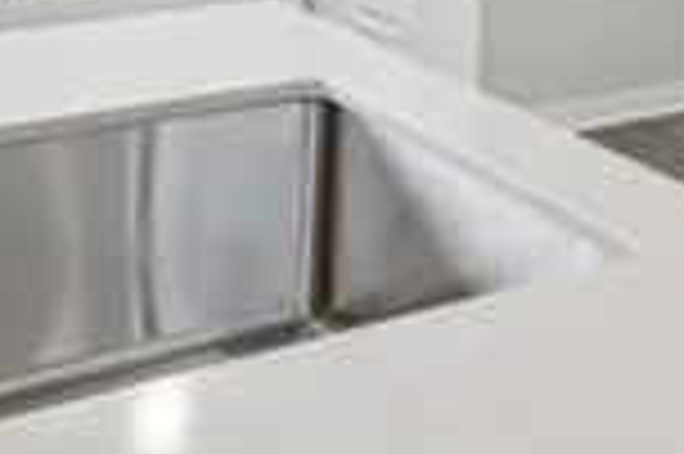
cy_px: -319
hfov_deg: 17.7
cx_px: 1343
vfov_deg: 14.7
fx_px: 1575
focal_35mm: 83
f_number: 7.1
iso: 400
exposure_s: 1/20
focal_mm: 15
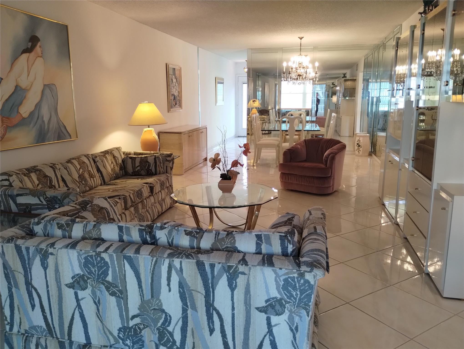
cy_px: 174
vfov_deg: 49.9
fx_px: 376
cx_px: 232
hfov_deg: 63.4
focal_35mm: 28
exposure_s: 1/30
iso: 400
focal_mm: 4.27
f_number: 1.8
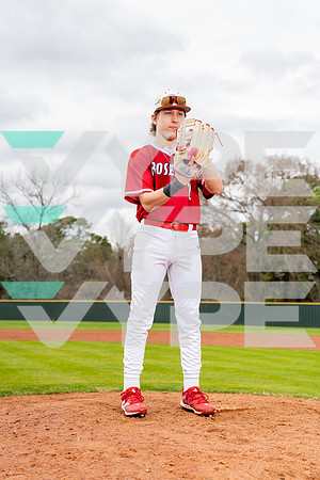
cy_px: 240
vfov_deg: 34.5
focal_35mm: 58
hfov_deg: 23.4
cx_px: 160
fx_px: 773
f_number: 4
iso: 100
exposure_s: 1/250
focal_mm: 58
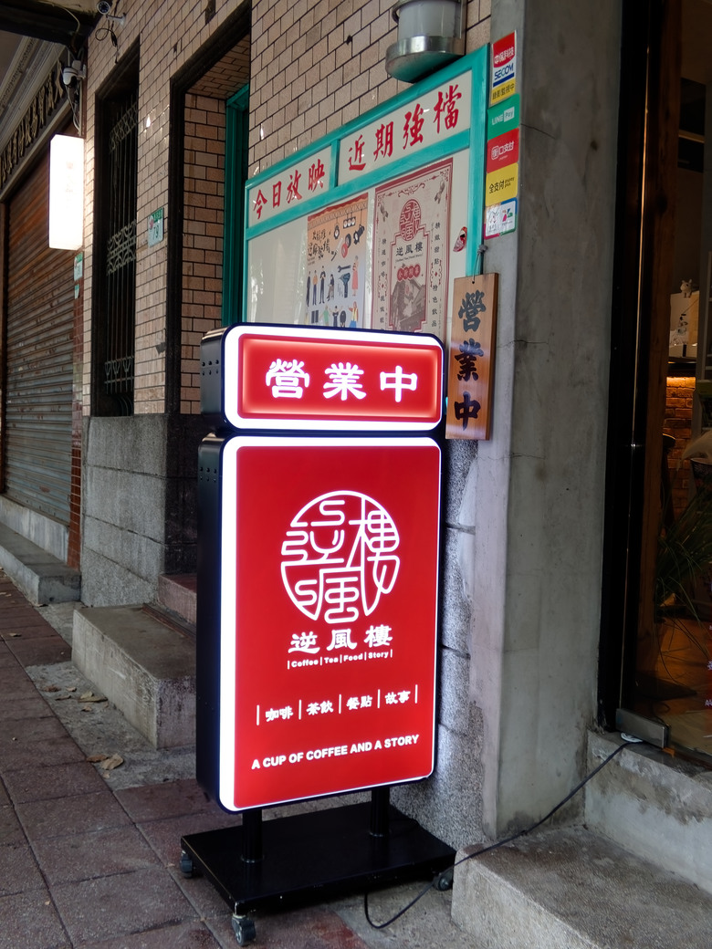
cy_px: 474
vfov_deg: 51.4
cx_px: 356
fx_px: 987
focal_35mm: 36
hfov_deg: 39.7
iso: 200
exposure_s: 1/50
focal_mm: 6.37
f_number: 2.5
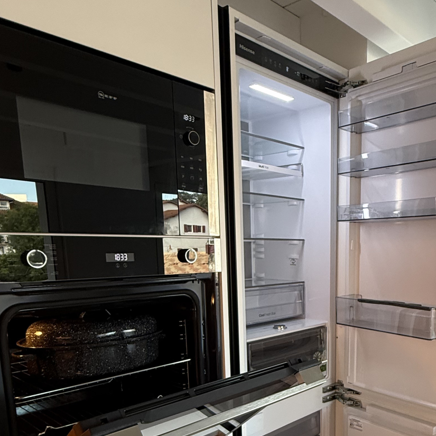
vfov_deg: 49.0
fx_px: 456
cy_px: 329
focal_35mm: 32
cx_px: 313
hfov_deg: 49.6
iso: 160
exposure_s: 1/100
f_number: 2.2
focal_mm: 2.22
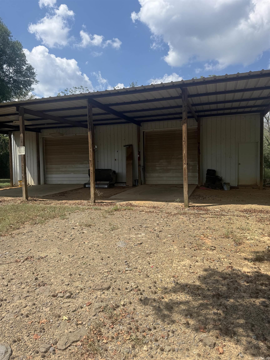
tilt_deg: -0.4
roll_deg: +3.0
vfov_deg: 71.6
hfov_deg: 56.8
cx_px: 135
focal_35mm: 24
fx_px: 250
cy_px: 180
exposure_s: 1/4167
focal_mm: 6.76
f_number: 1.78
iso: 80
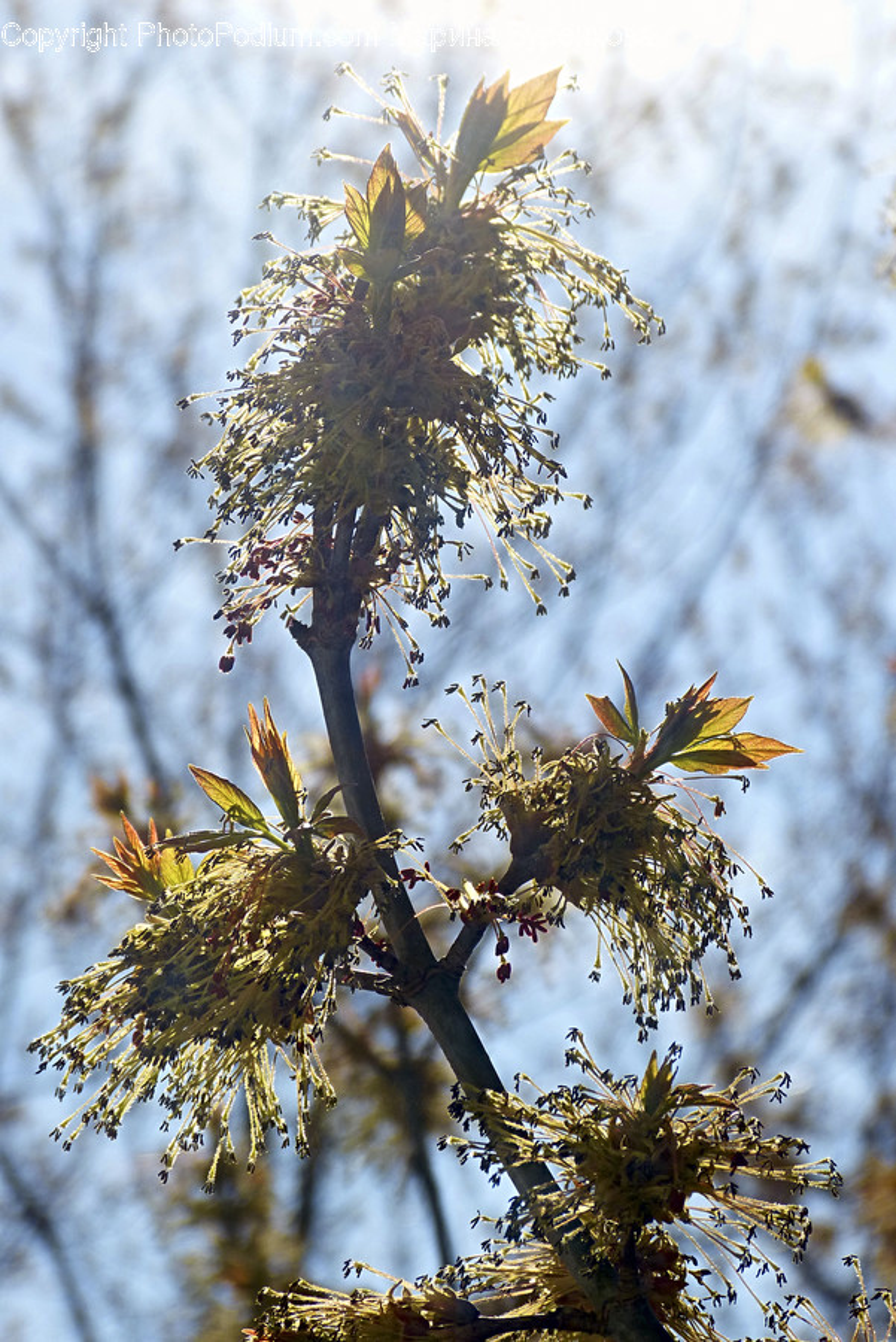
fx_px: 6376
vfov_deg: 12.0
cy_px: 671
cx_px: 448
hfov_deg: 8.0
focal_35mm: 171
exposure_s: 1/1000
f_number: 4
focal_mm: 29.5
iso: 100
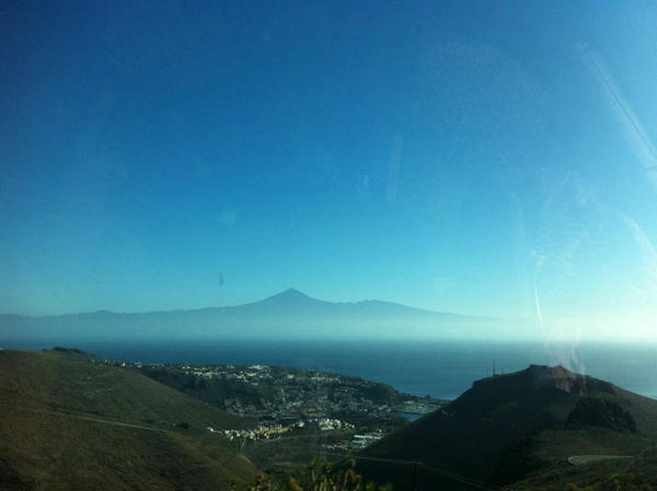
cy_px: 246
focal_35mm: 35
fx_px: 663
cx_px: 328
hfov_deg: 52.7
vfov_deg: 40.6
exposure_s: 1/718
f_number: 2.8
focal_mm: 3.85
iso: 80
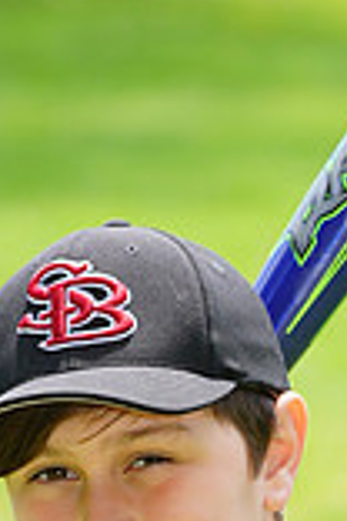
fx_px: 12303
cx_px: 100
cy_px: 598
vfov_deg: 2.4
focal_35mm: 851
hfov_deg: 1.6
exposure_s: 1/160
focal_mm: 229
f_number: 8
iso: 200
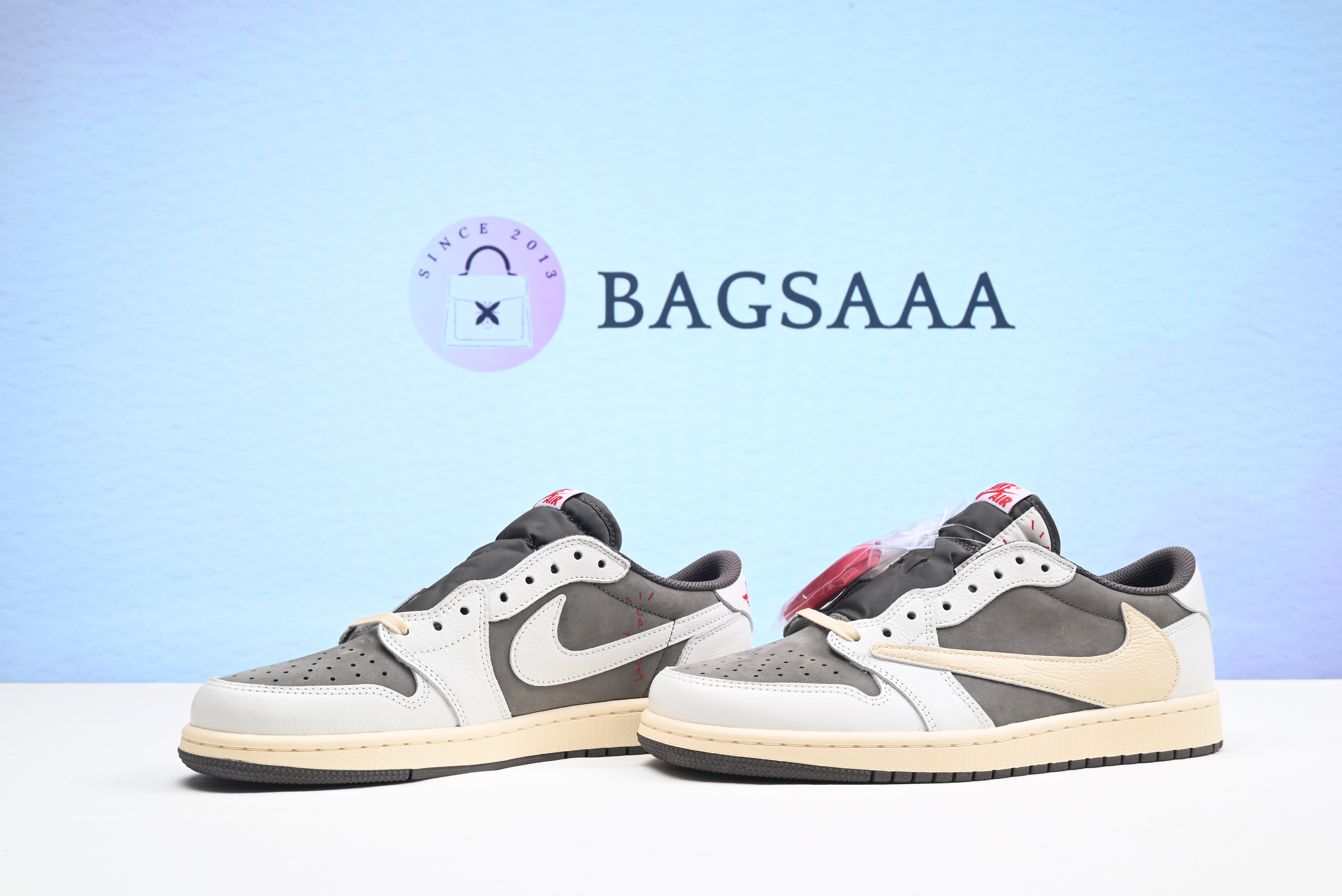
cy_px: 448
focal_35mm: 39
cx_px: 671
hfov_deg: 49.5
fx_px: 1454
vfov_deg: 34.2
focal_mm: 39
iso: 100
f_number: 16
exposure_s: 1/2
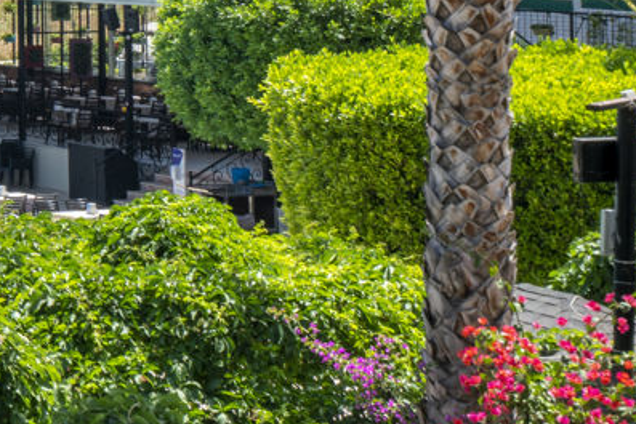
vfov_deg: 9.5
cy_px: -166
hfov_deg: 13.1
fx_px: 2492
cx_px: -509
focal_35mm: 141
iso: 100
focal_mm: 35
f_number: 14
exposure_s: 1/80
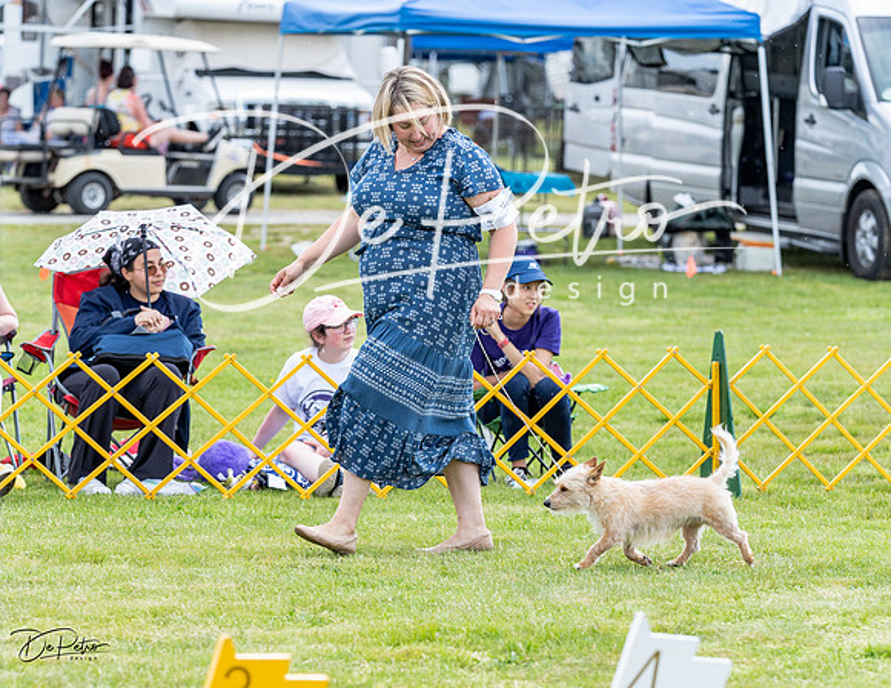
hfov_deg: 11.4
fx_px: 4473
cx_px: 423
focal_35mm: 172
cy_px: 384
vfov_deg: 8.8
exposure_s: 1/640
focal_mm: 129
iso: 400
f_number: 4
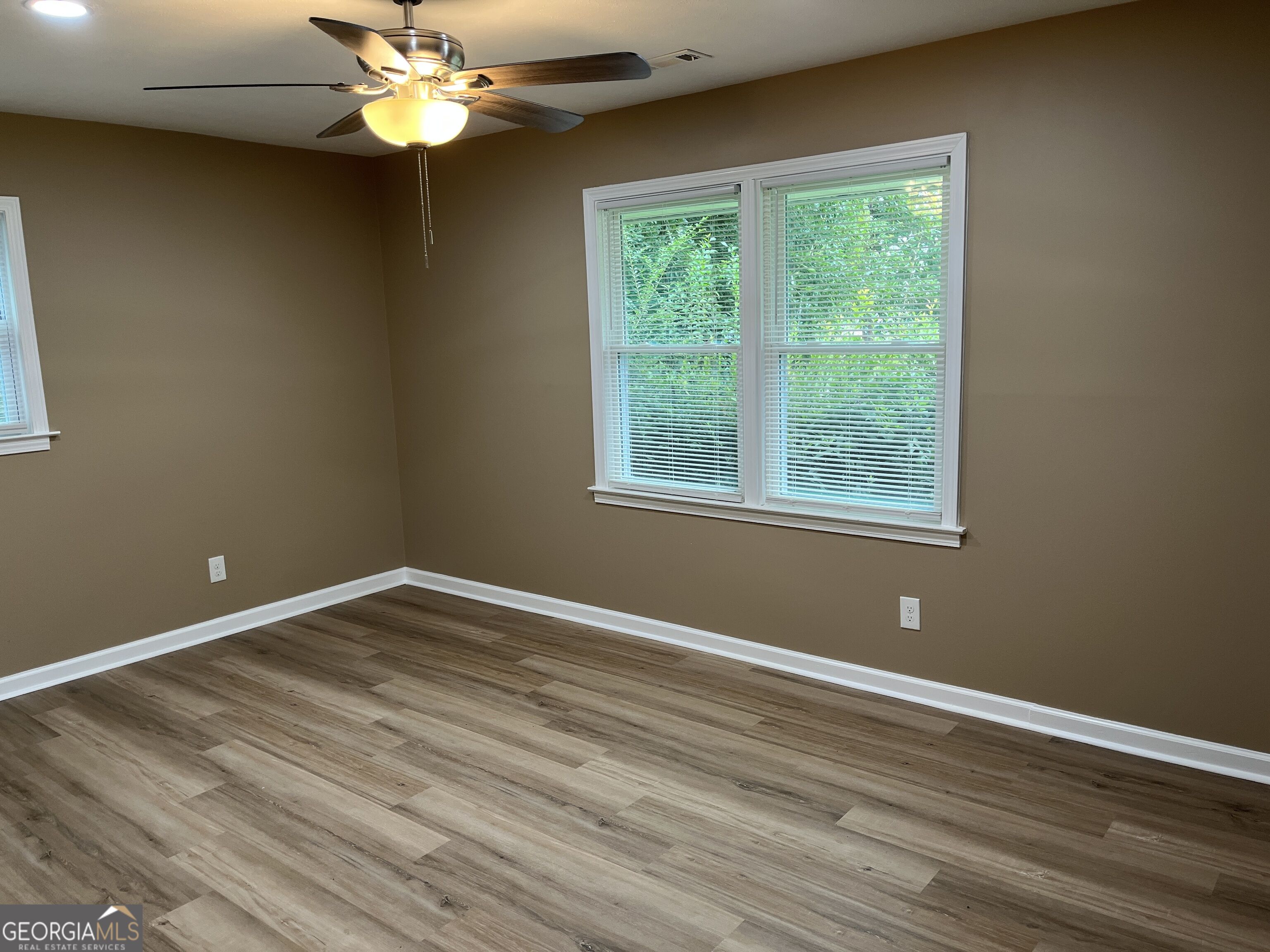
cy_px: 476
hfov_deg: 67.3
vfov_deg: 53.1
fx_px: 954
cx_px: 635
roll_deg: +2.1
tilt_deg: -9.8
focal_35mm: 26
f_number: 1.6
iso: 80
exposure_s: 1/60
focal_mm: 5.1
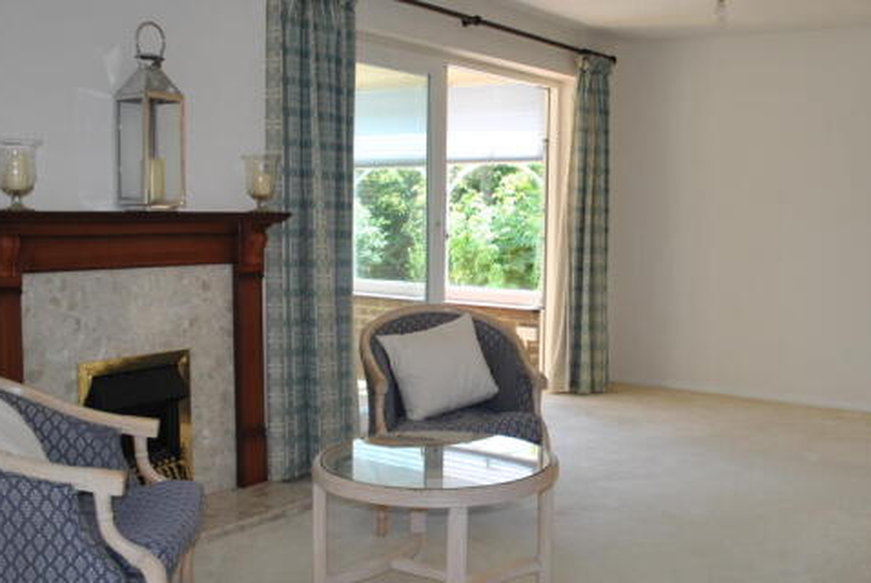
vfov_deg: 32.7
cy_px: 296
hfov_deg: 47.1
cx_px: 528
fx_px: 993
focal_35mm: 41
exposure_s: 1/125
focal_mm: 20
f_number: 3.8
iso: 180
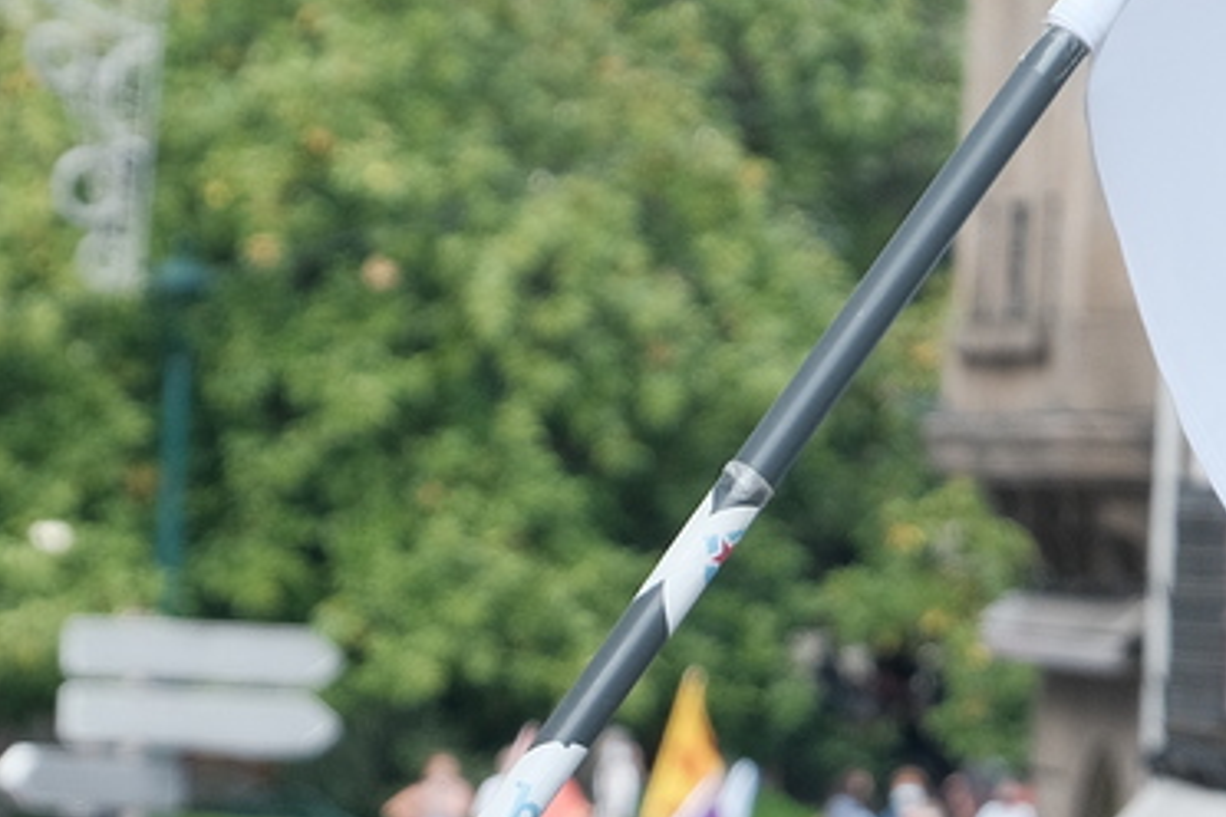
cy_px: 1145
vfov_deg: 2.3
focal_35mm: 599
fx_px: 20398
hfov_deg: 3.4
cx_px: 837
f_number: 8
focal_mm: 116.1
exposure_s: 1/320
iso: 800
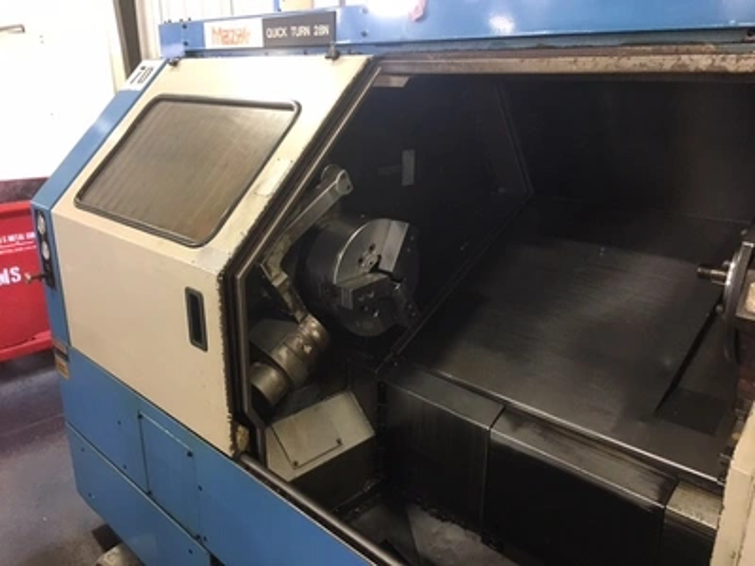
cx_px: 378
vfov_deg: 48.2
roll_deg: +0.4
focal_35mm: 29
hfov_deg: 61.7
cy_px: 283
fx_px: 633
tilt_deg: -18.6
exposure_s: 1/20
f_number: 2.2
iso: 200
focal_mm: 4.15
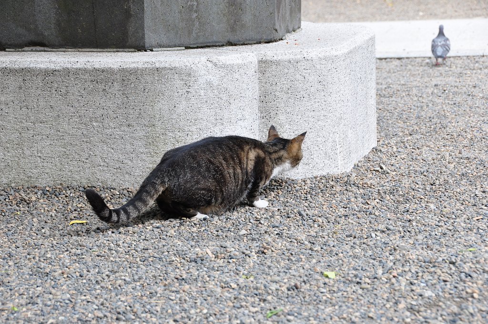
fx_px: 1625
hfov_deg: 17.1
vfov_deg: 11.4
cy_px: 162
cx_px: 244
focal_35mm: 120
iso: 320
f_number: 10
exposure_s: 1/100
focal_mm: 80
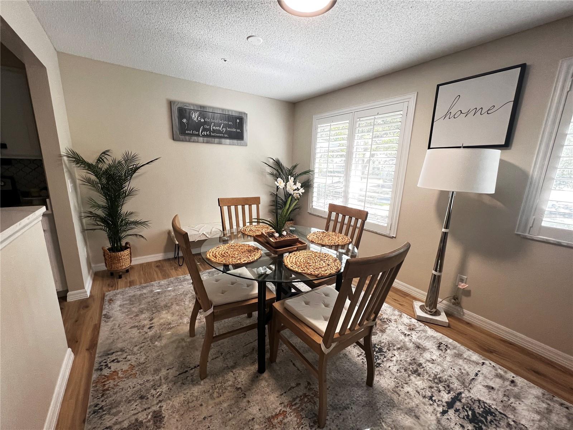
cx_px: 286
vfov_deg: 89.9
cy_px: 215
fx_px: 215
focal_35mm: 13
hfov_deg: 106.2
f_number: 1.8
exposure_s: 1/71
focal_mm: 1.57
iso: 250
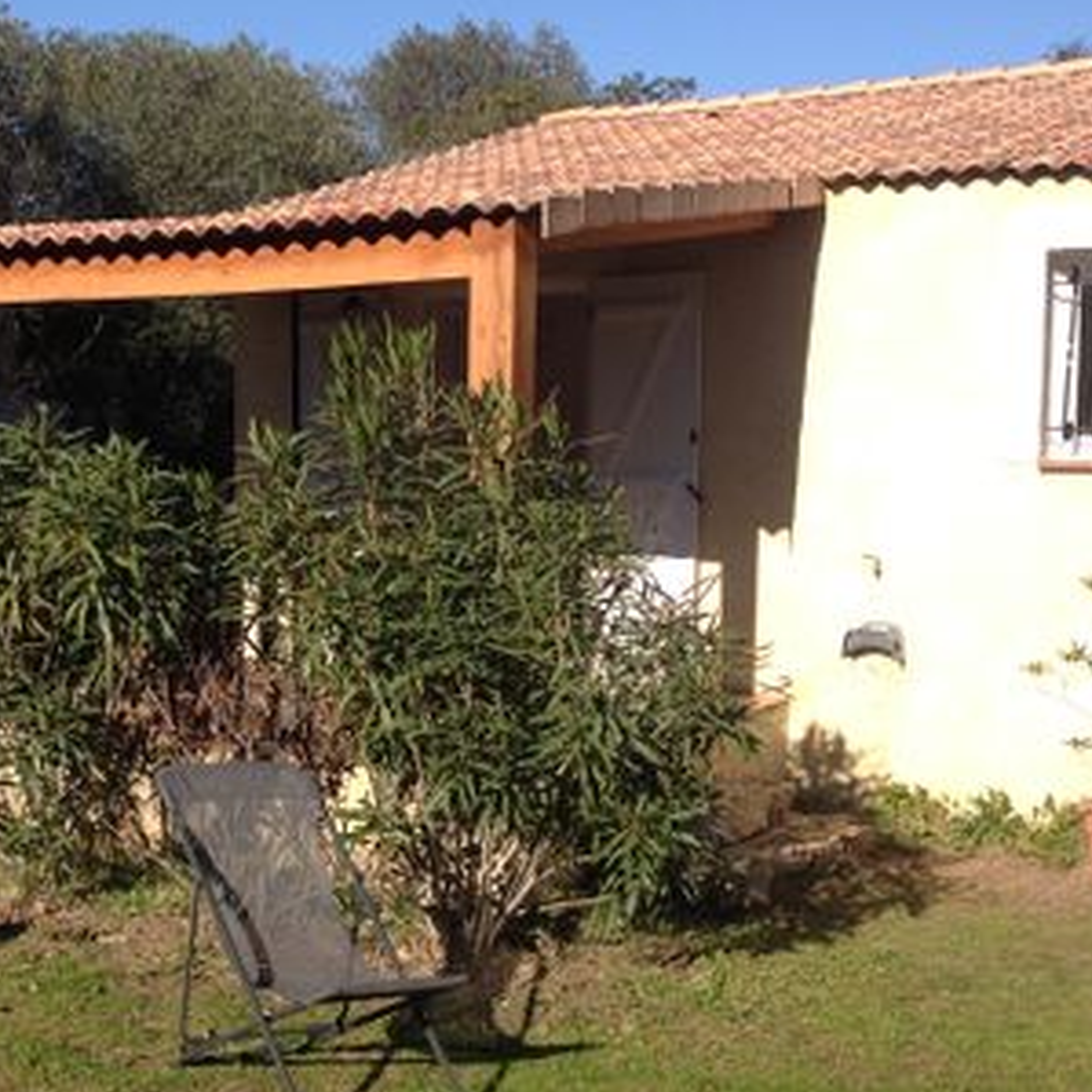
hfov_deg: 27.4
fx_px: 2213
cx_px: 292
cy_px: 603
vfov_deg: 27.7
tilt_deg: -5.1
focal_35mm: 62
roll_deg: +0.0
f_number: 2.4
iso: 50
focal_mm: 4.28
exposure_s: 1/1592
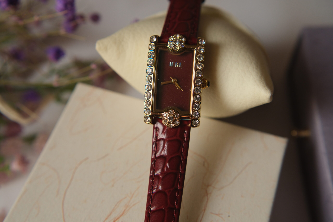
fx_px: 462
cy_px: 111
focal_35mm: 50
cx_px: 166
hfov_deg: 39.6
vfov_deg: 27.0
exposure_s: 1/160
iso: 640
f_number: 3.6
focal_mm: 33
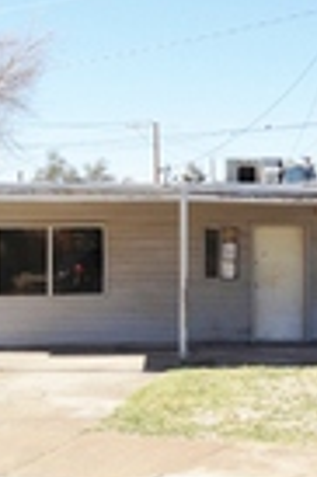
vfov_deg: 23.4
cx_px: 268
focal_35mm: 87
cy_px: 244
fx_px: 1152
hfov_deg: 15.5
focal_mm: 4.13
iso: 50
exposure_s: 1/1550
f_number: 2.4
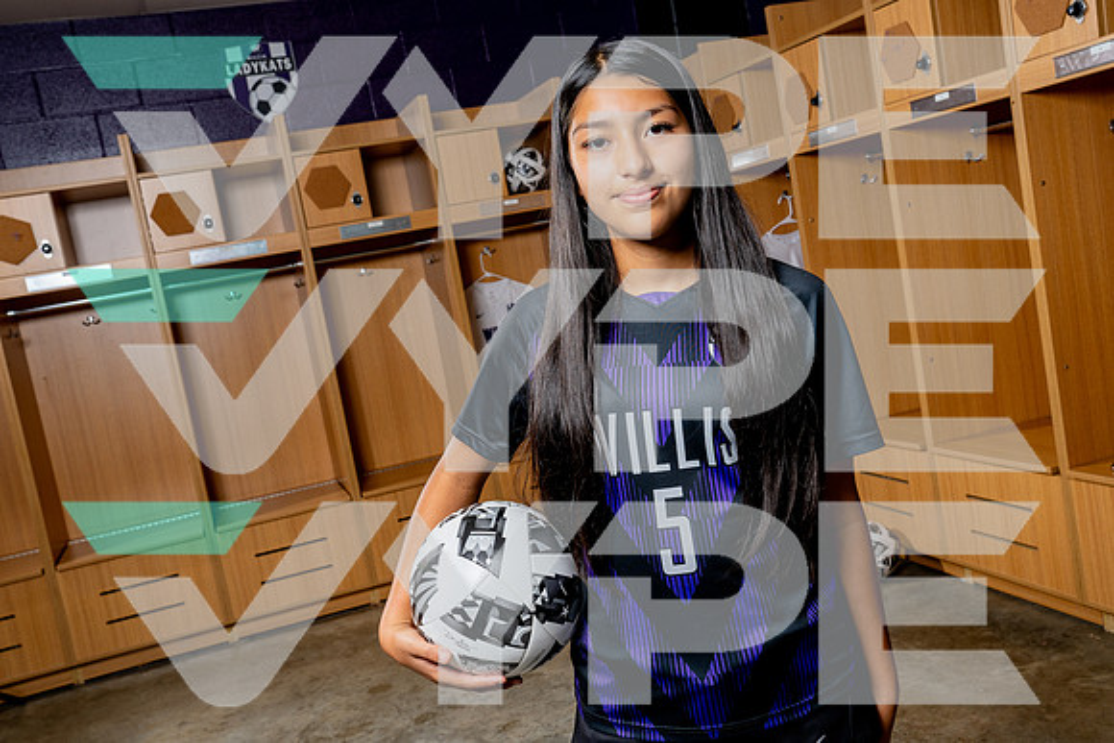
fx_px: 1114
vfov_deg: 36.9
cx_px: 557
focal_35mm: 36
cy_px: 372
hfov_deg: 53.1
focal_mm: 36
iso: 200
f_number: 8
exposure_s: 1/250
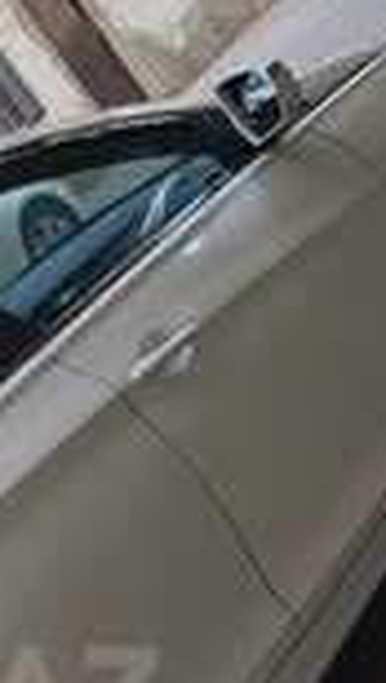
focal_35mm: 91
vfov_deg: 22.4
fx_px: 1650
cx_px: -182
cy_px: 696
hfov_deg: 12.7
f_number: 1.7
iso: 40
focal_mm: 4.2
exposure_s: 1/326
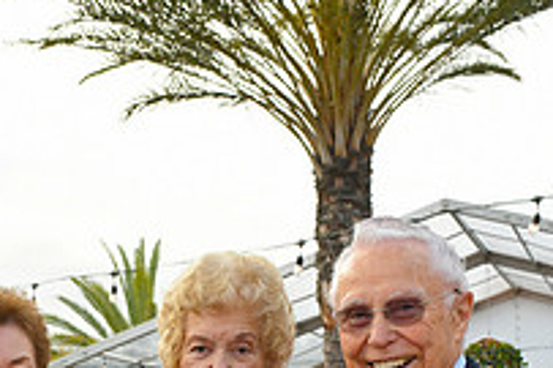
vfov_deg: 16.0
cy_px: 508
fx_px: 1228
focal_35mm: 80
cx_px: 133
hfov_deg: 25.1
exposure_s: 1/250
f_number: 7.1
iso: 640
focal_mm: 28
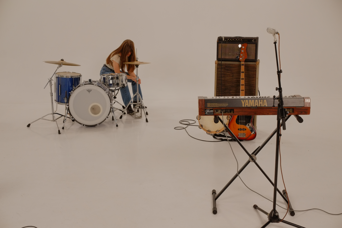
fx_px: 389
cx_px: 171
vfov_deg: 32.6
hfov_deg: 47.4
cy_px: 114
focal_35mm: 41
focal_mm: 27
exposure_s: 1/125
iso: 800
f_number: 8
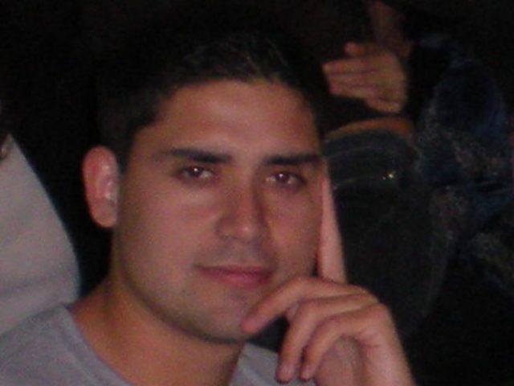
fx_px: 564
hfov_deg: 49.0
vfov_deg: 37.7
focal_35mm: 38
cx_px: 257
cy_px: 193
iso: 186
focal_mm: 6.3
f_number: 3.1
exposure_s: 1/60
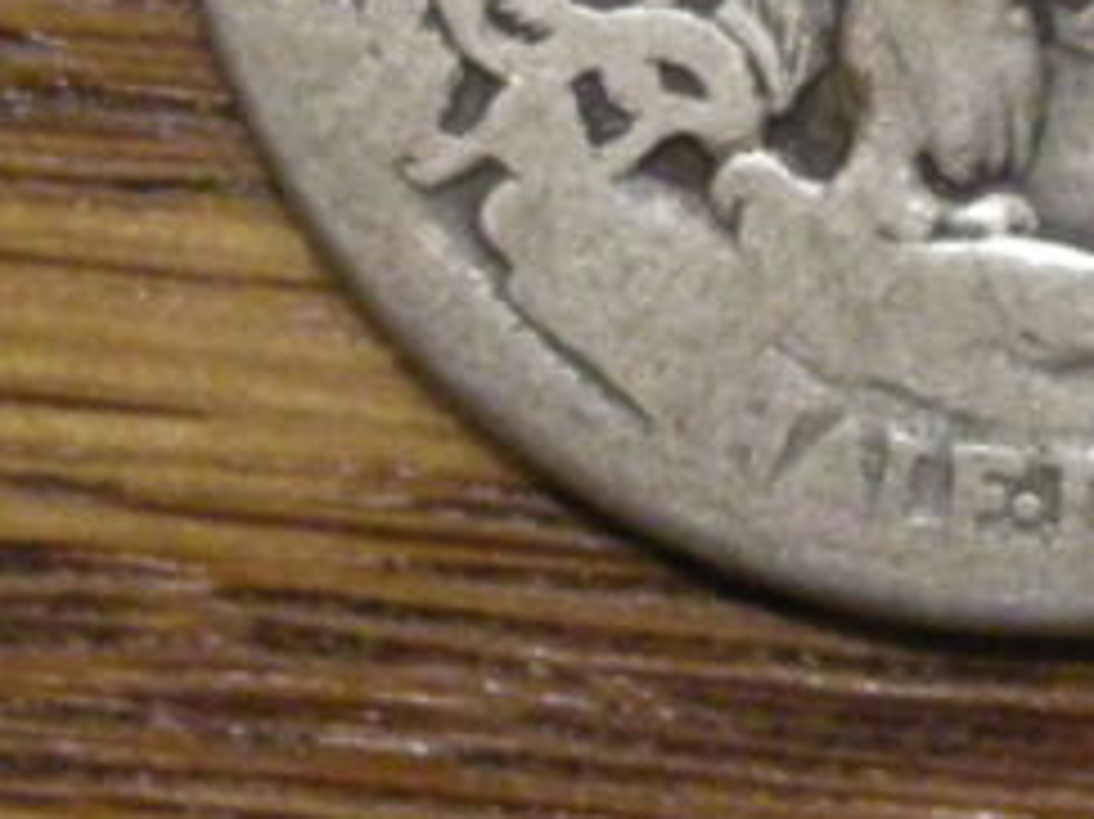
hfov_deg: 6.3
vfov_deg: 4.7
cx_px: 1022
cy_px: -243
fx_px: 9887
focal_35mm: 313
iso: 400
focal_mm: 12.3
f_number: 3.9
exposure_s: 1/42.7
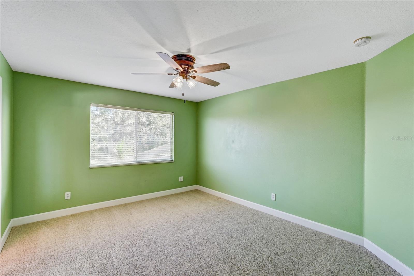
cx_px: 207
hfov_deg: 96.7
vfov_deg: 73.7
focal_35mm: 16
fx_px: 184
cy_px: 138
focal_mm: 16
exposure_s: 1/30
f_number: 8
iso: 400
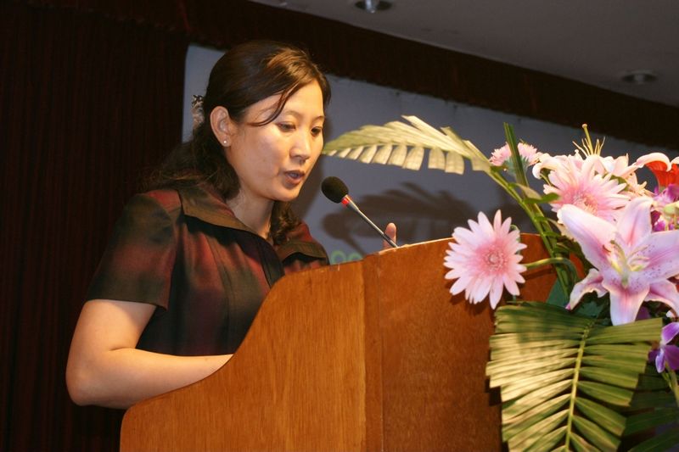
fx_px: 1414
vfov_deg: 18.2
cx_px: 340
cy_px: 226
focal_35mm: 75
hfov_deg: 27.0
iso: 1250
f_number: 5.6
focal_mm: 50
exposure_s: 1/125
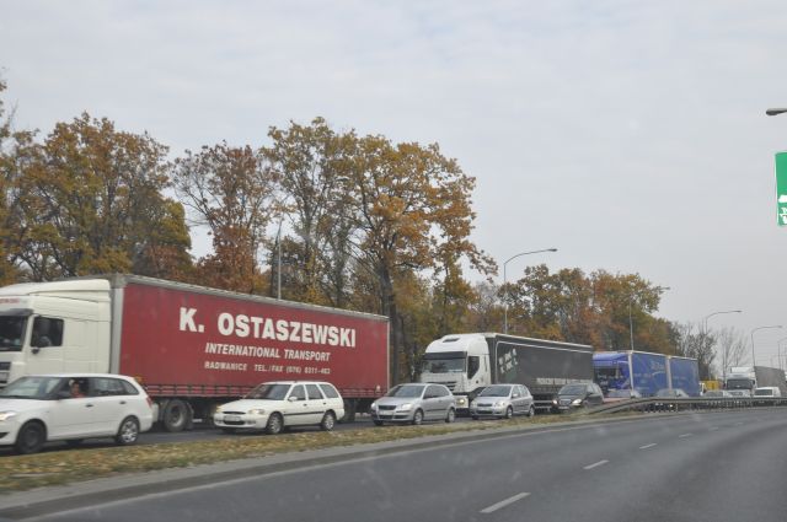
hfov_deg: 46.5
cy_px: 261
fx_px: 917
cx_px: 394
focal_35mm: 42
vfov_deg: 31.8
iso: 400
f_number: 13
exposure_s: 1/200
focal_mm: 28
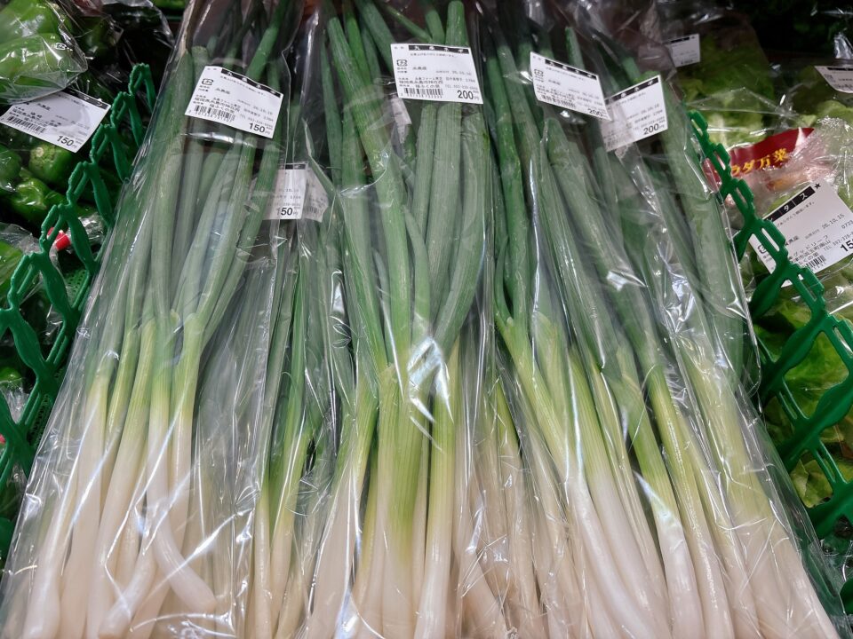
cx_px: 426
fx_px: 641
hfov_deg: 67.3
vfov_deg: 53.1
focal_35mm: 26
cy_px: 320
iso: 125
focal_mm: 5.96
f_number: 1.6
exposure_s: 1/120
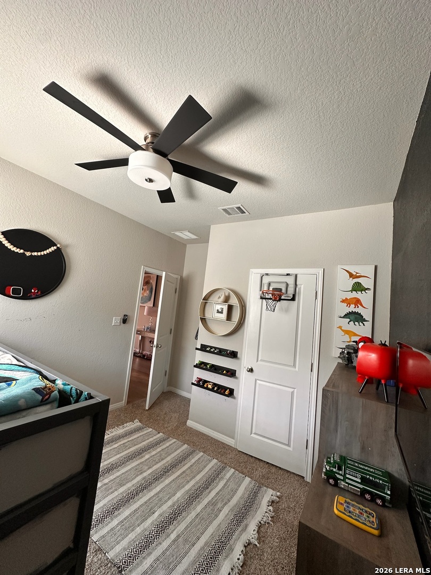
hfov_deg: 85.7
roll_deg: -6.8
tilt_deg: +6.5
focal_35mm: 14
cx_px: 216
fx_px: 232
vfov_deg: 102.1
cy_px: 288
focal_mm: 2.22
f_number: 2.2
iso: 160
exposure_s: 1/99
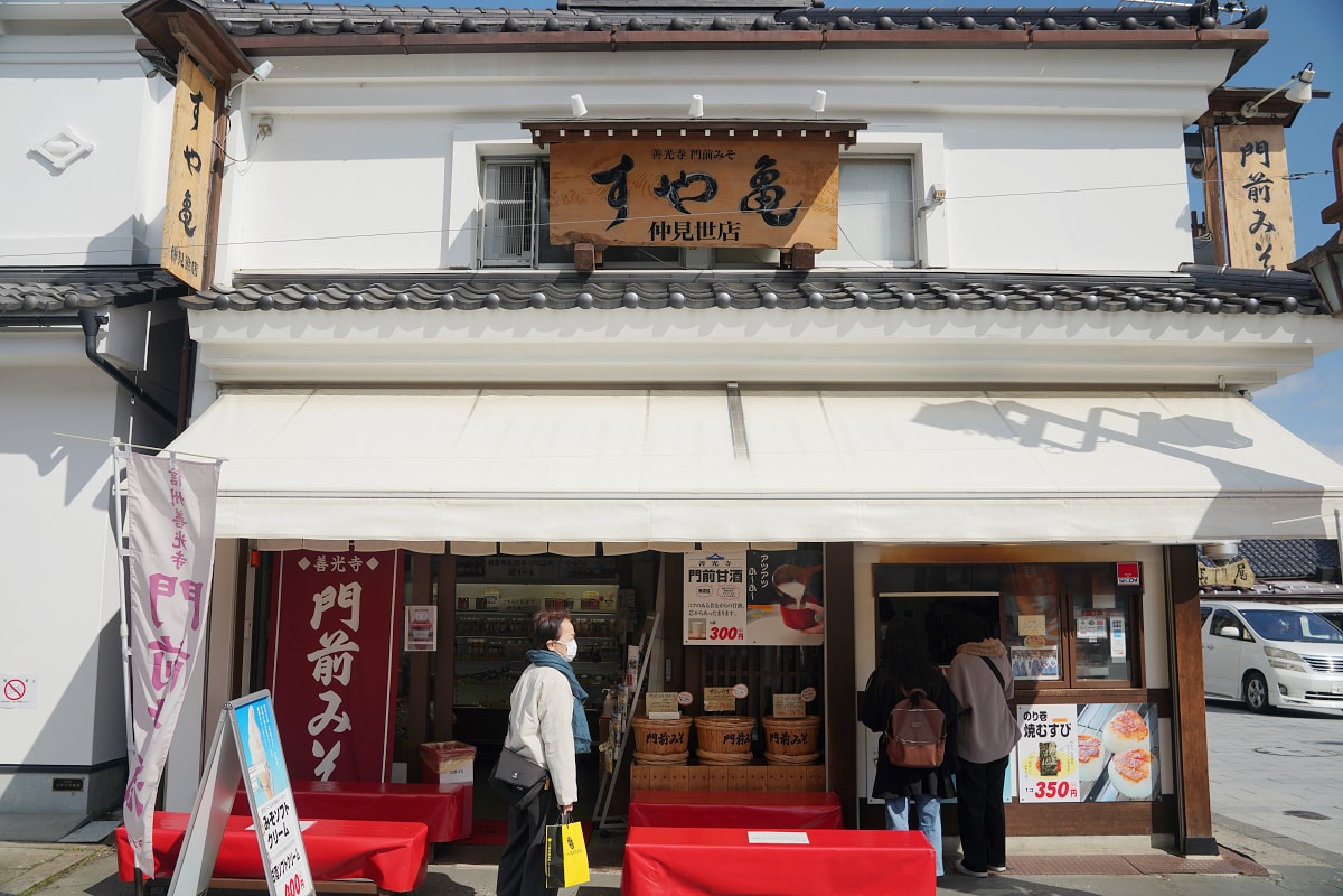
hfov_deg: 65.5
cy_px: 448
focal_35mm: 28
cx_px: 672
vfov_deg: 46.4
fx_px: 1044
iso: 100
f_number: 6.3
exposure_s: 1/400
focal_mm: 28
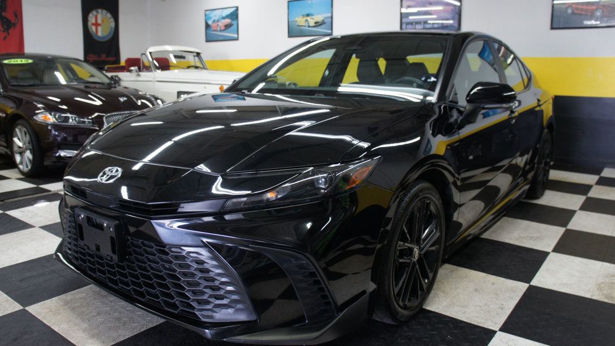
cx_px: 301
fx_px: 473
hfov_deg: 66.0
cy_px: 175
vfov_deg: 40.2
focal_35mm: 29
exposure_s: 1/30
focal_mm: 18
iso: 200
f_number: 3.5
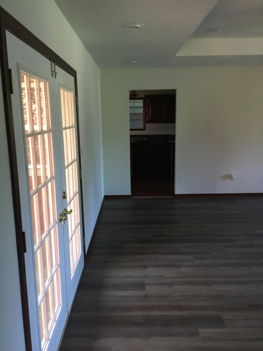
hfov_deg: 45.4
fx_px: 314
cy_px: 176
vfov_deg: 58.4
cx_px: 132
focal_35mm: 31
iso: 200
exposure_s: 1/30
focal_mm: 3.3
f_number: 2.4
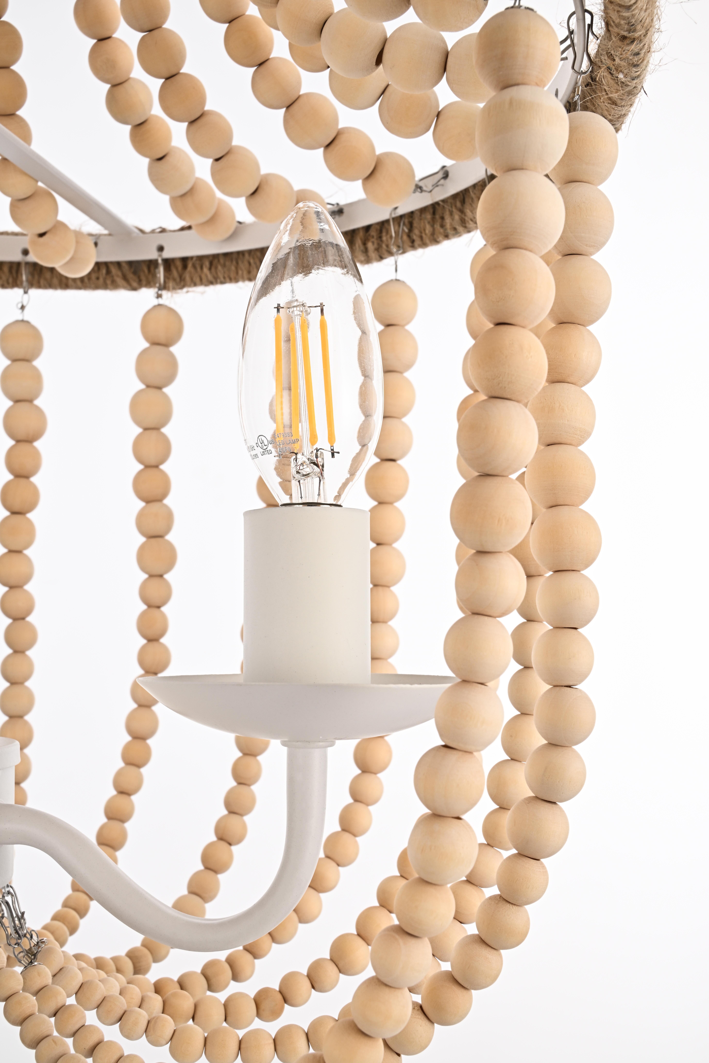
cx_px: 354
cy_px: 532
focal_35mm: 44
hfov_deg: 30.5
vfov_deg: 44.5
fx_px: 1300
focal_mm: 44
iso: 125
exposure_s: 1/100
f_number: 22
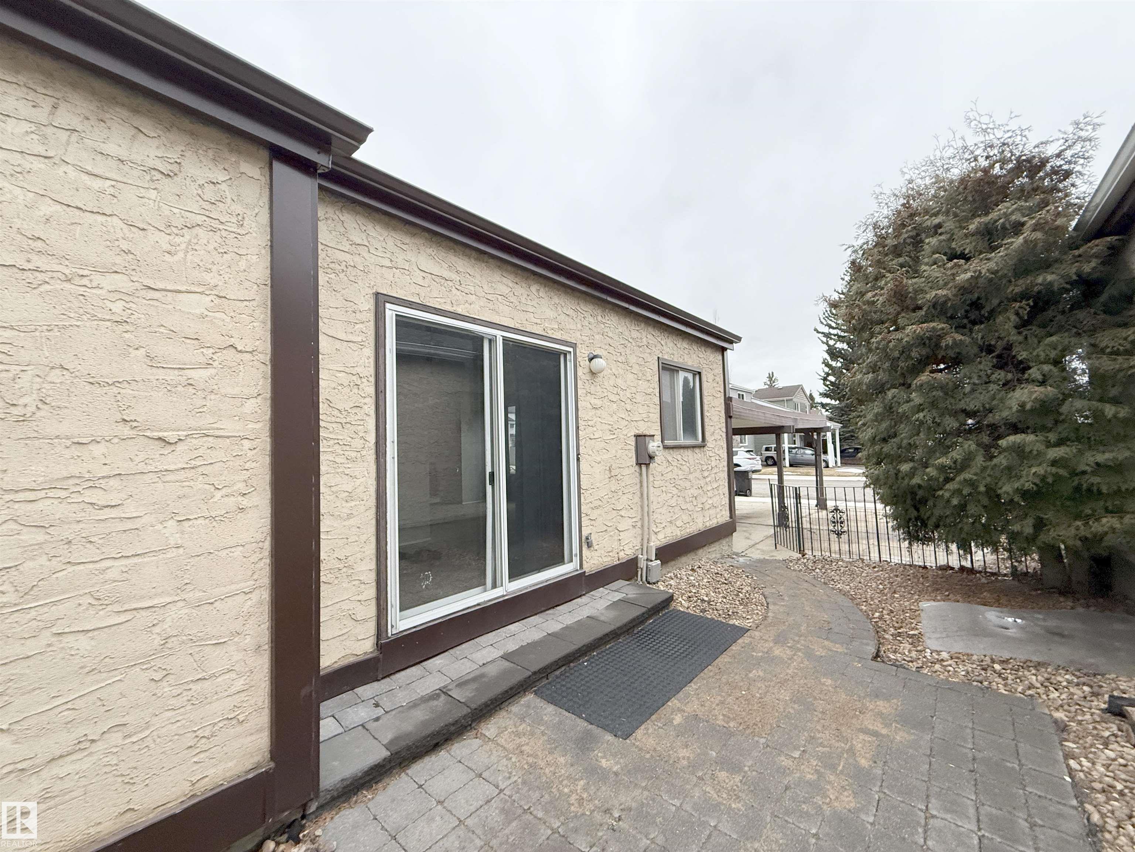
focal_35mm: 14
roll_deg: +1.7
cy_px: 426
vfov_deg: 85.7
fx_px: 459
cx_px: 568
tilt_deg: +3.3
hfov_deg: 102.1
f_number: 2.2
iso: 320
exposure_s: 1/98
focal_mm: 2.22
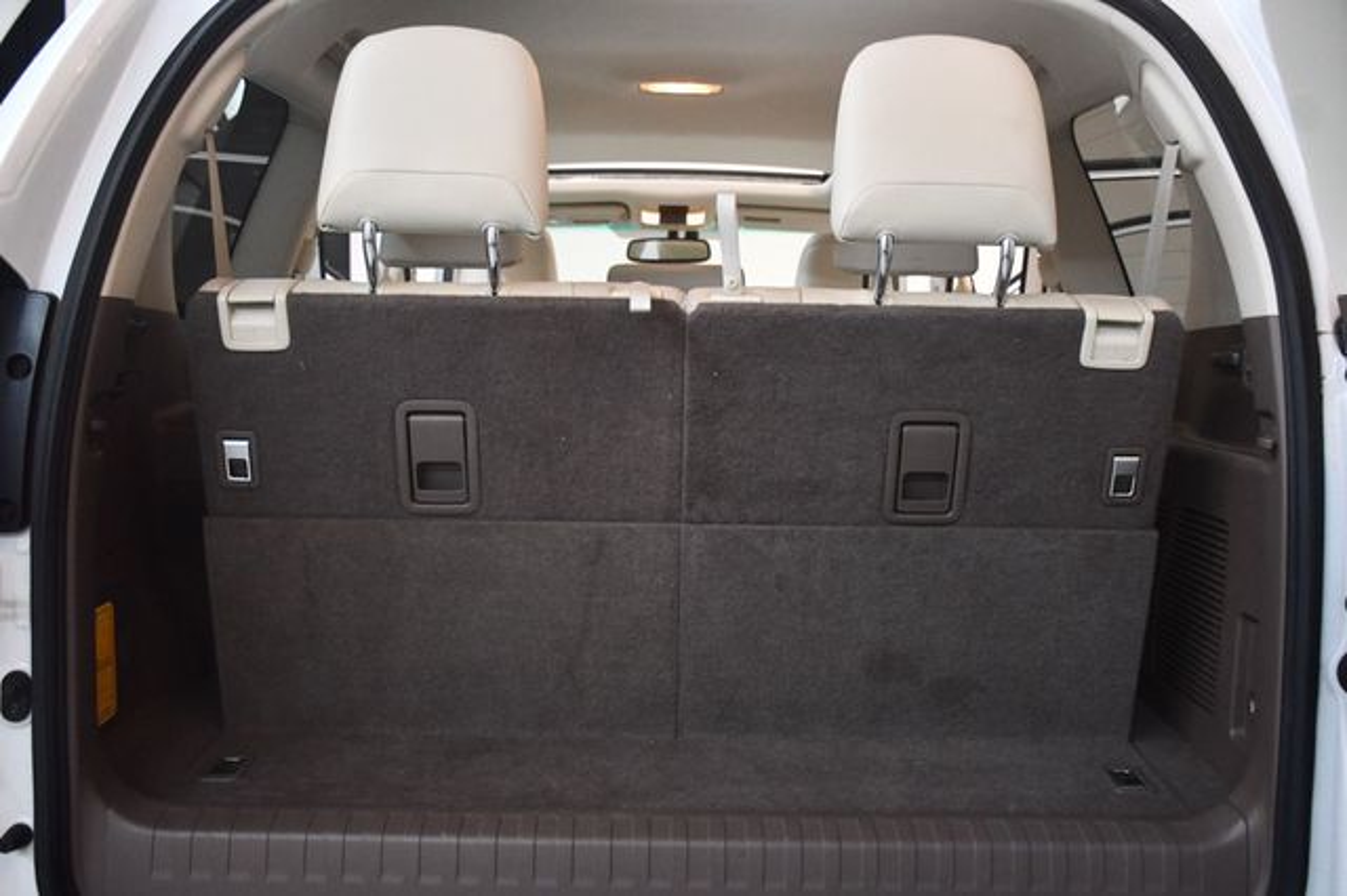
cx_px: 674
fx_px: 1271
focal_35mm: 34
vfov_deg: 38.8
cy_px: 448
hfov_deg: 55.8
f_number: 3.8
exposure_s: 1/100
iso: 3200
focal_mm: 23
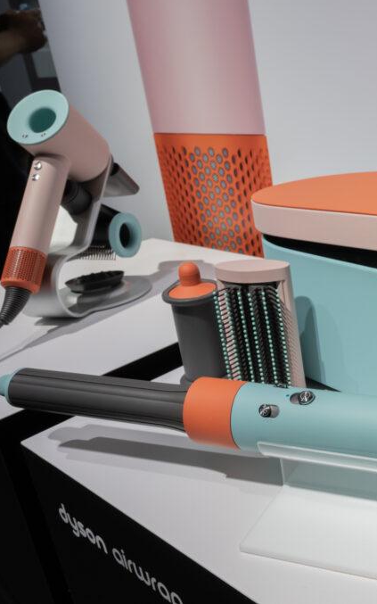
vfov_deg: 52.8
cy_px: 300
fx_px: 608
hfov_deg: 31.2
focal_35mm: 37
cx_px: 397
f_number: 14
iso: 500
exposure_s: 1/60
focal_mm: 24
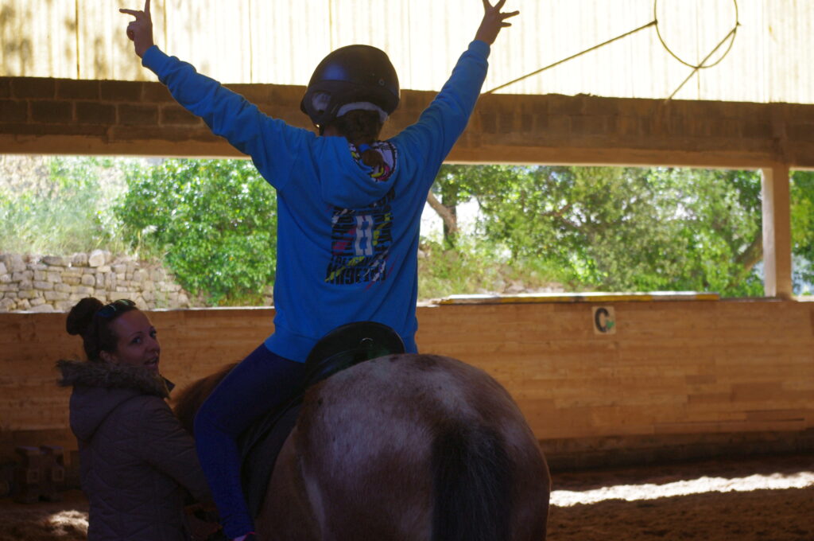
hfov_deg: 24.8
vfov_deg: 16.6
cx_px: 407
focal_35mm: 82
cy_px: 270
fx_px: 1852
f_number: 7.1
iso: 400
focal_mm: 55
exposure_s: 1/100
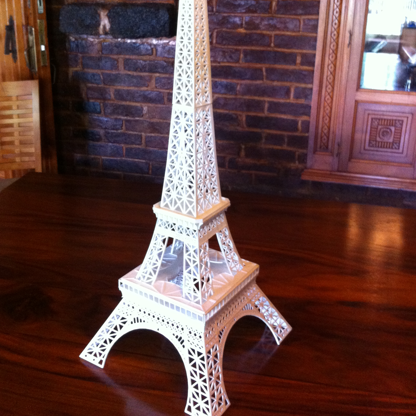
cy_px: 147
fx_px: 571
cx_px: 206
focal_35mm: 42
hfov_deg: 40.0
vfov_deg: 39.7
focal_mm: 3.85
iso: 400
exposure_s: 1/15
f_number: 2.8
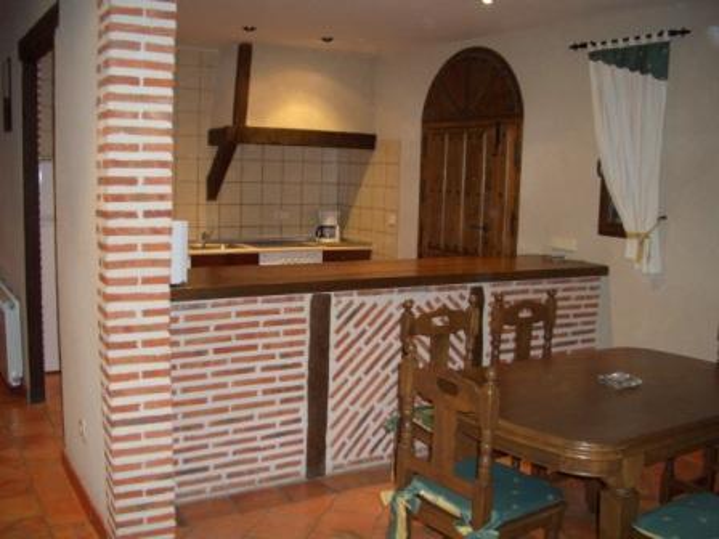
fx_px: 727
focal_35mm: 35
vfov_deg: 40.7
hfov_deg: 52.6
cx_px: 360
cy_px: 270
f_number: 2.6
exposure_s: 1/60
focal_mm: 5.8
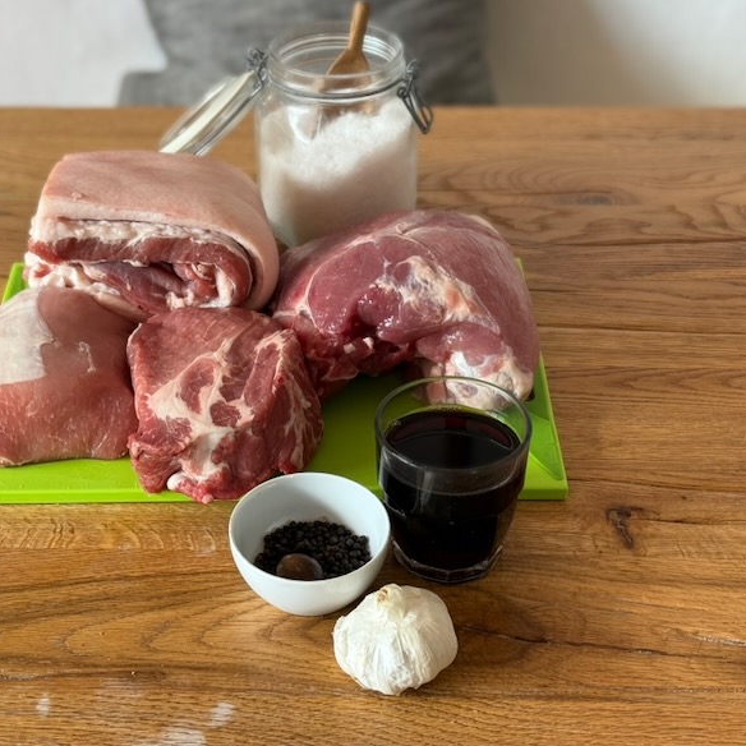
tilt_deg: -35.5
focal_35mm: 61
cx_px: 319
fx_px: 1487
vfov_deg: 28.2
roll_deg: +0.6
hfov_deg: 28.1
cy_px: 360
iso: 80
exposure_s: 1/121
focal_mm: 6.76
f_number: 1.78
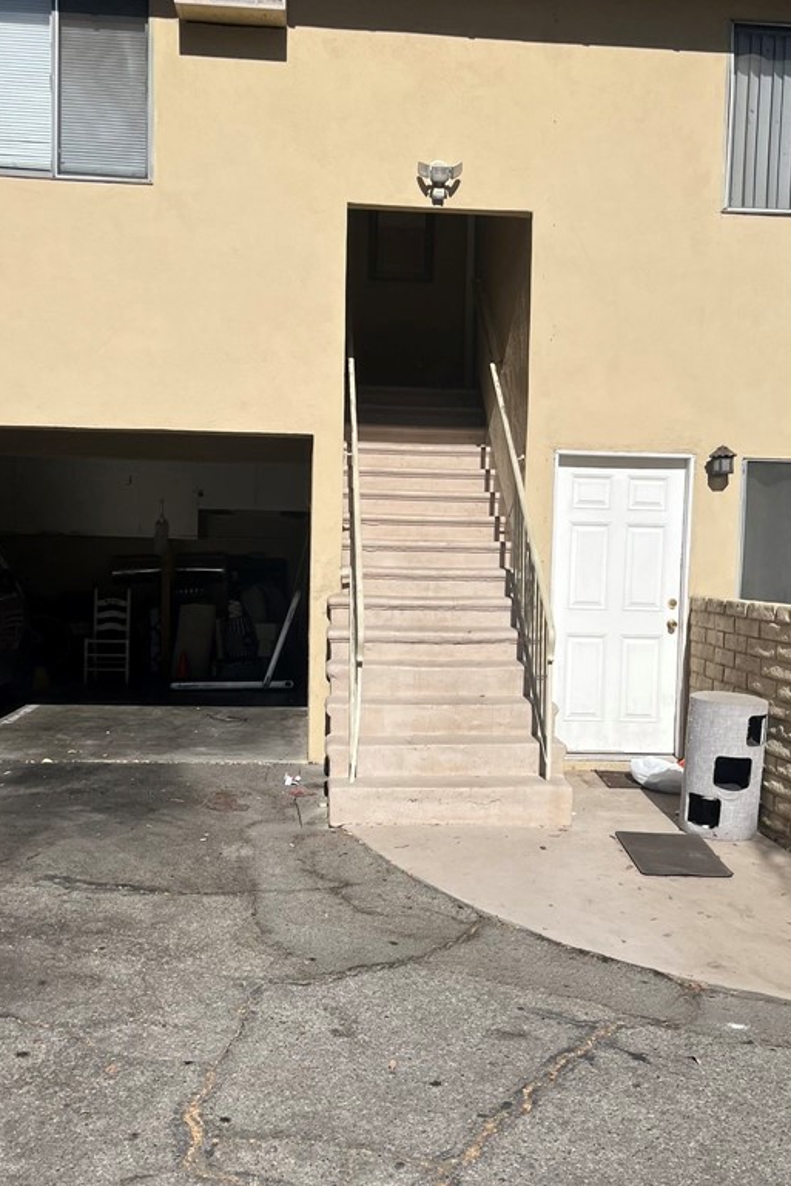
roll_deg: -1.9
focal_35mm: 36
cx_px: 438
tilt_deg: -3.8
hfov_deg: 36.8
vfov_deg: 53.0
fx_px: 1186
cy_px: 652
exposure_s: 1/7874
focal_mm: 5.1
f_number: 1.6
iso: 50
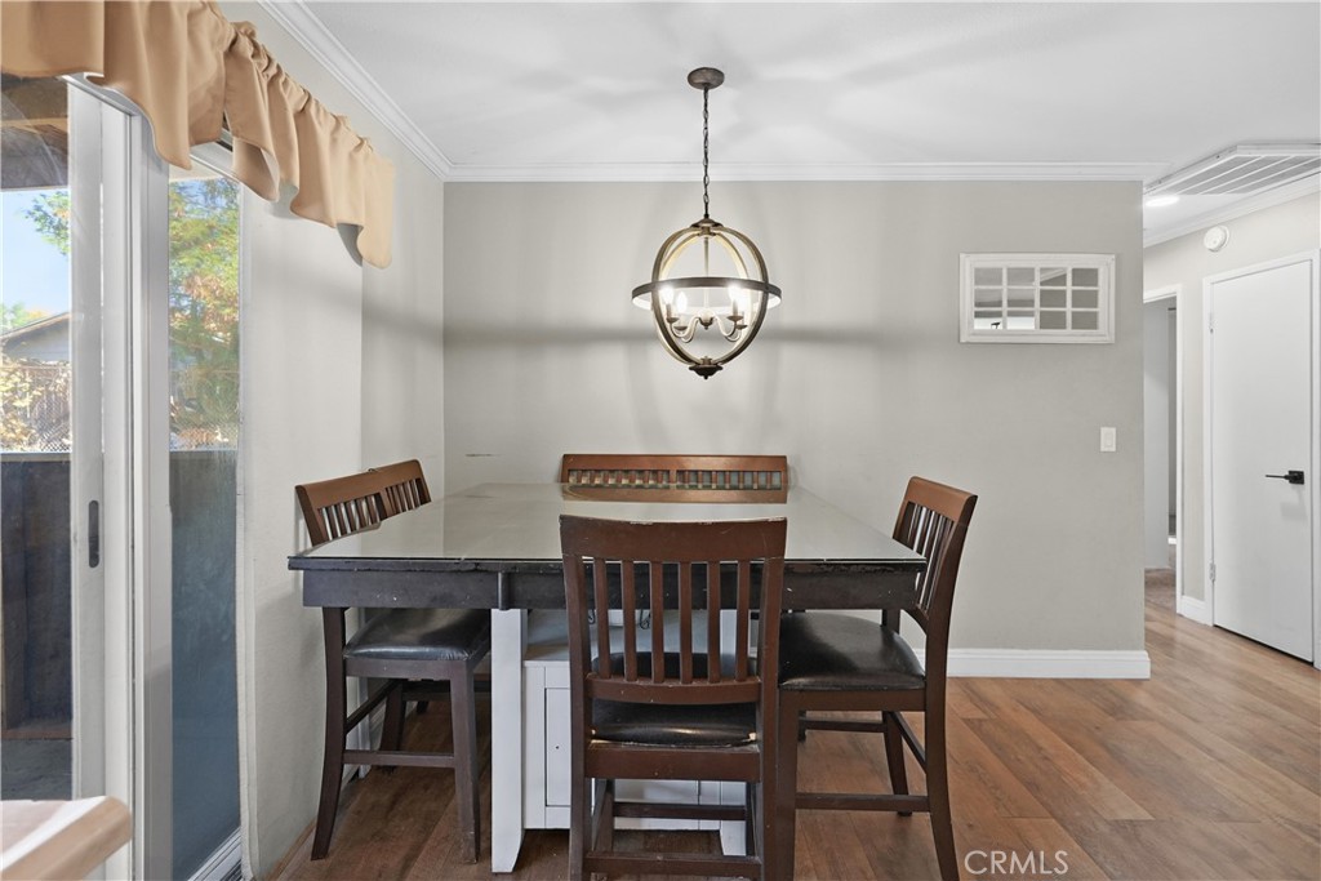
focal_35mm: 16
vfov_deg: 72.1
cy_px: 440
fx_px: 606
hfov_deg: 95.0
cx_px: 660
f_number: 4
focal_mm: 16.5
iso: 800
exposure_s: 1/15
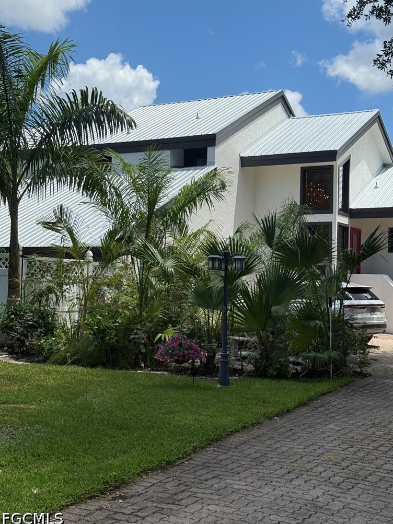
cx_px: 199
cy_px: 263
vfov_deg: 38.9
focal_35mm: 49
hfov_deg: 29.7
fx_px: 742
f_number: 1.78
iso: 64
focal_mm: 6.76
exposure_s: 1/5208
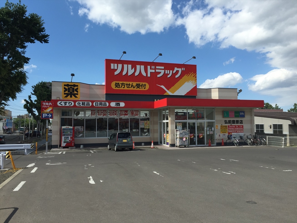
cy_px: 112
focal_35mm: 29
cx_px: 148
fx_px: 249
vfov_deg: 48.2
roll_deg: -1.5
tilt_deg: +2.4
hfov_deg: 61.7
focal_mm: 4.15
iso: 32
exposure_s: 1/1980
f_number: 2.2
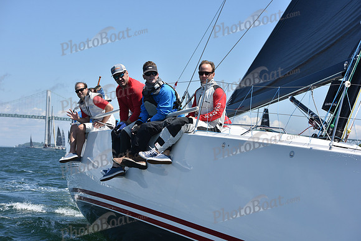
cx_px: 180
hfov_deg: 23.9
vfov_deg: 16.1
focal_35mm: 85
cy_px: 120
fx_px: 853
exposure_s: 1/1250
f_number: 6.3
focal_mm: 85
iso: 250
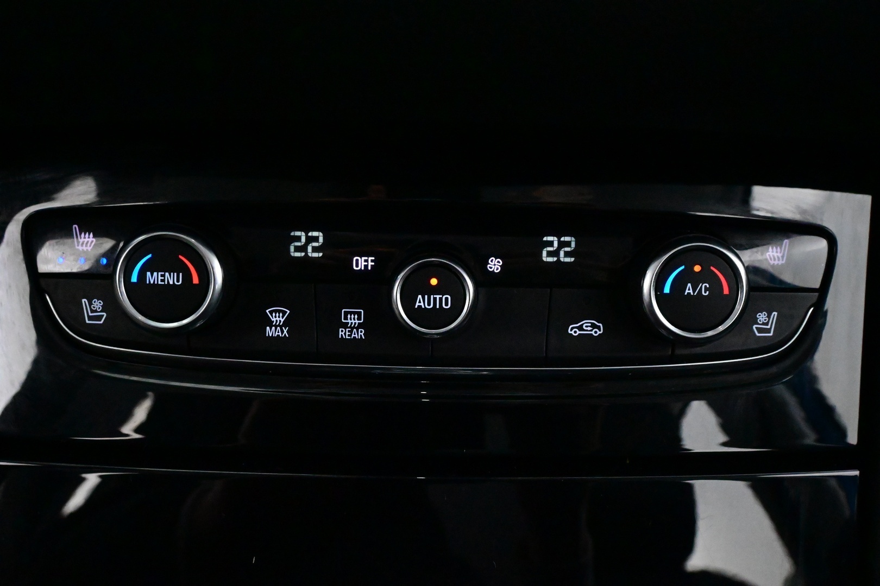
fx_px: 752
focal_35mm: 31
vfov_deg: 42.6
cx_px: 440
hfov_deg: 60.7
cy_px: 293
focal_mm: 20.5
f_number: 8
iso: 18000
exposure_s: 1/30
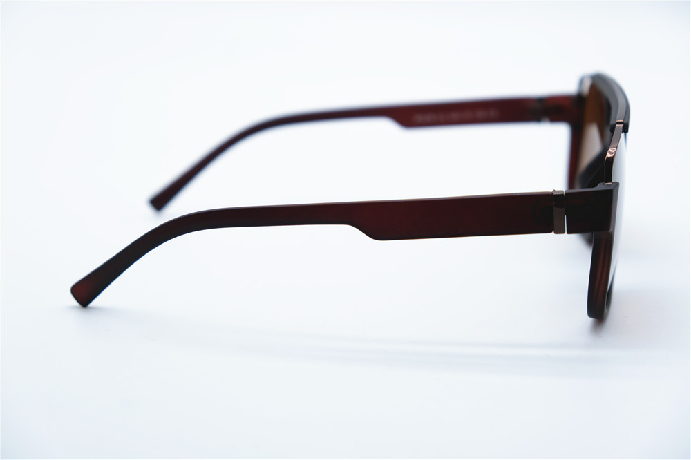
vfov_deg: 17.3
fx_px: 1516
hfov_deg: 25.7
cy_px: 230
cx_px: 346
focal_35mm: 79
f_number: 5
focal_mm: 52.7
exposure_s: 1/210
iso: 160
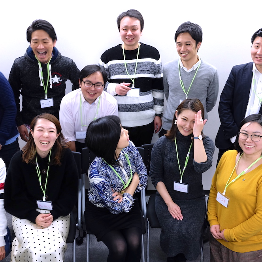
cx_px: 122
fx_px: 351
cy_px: 131
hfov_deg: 40.9
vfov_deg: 40.9
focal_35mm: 41
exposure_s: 1/38
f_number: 4
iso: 400
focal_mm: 21.1
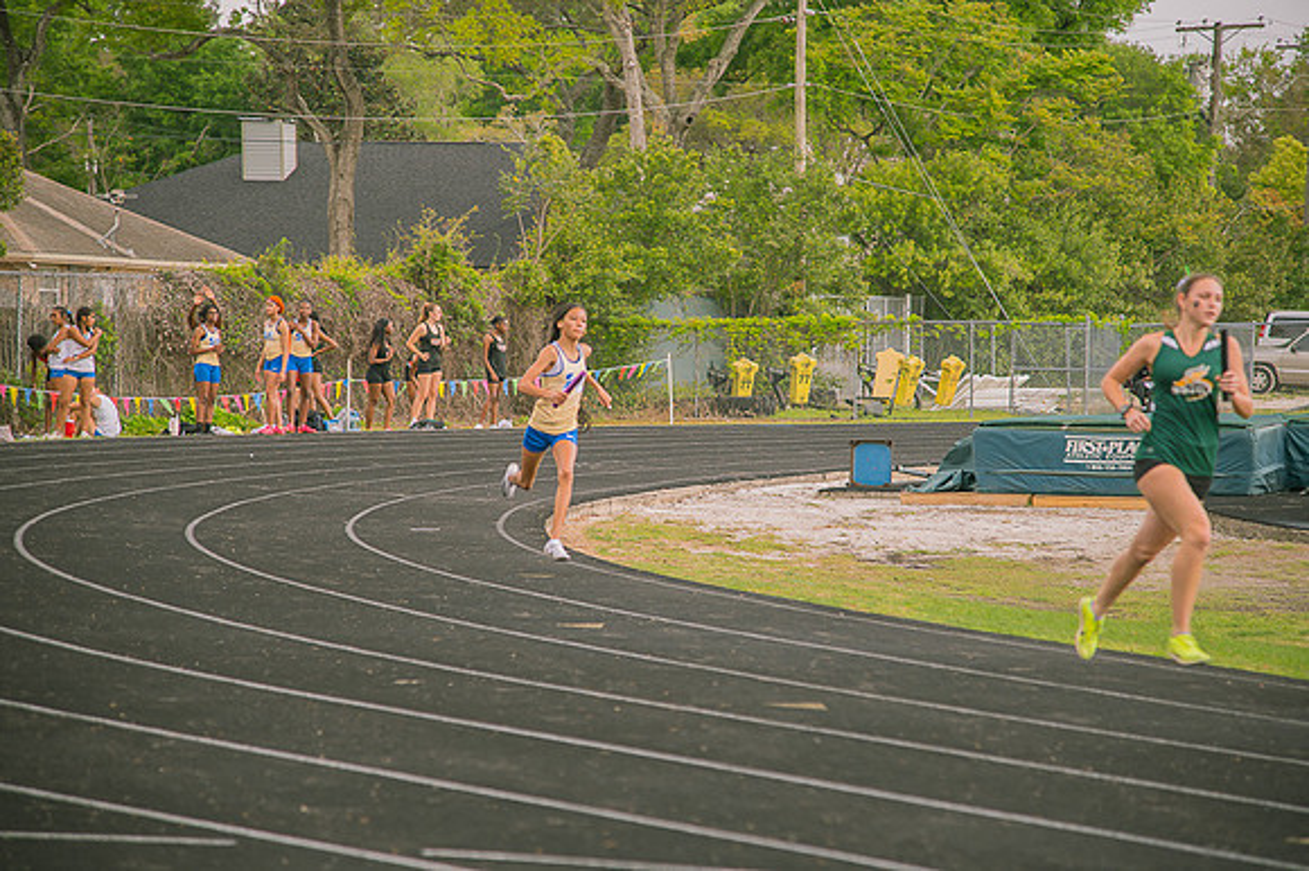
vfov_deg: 11.4
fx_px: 4361
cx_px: 654
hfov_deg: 17.1
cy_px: 436
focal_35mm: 120
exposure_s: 1/200
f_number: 4
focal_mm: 120
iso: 200
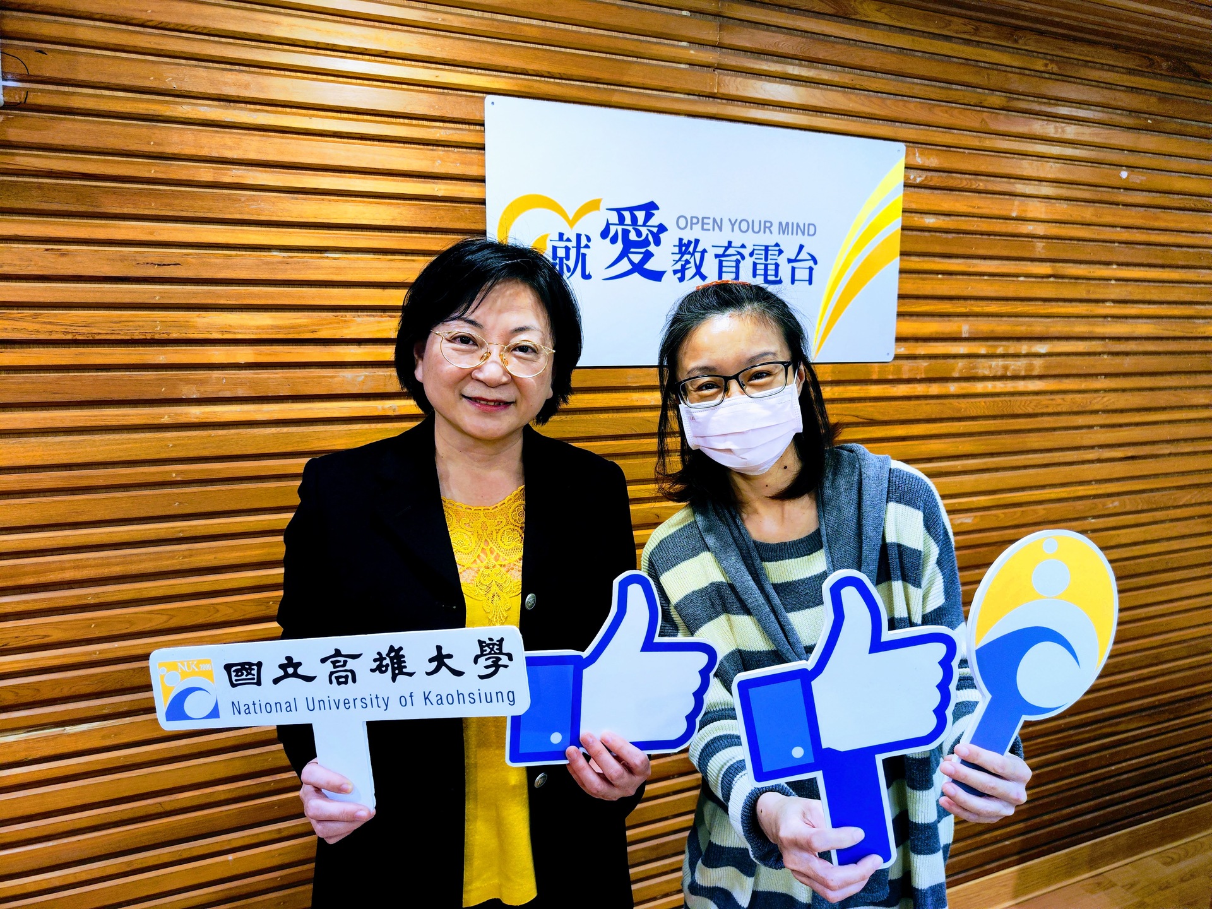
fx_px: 840
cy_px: 454
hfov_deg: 71.6
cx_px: 606
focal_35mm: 24
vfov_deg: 56.8
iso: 362
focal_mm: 5.59
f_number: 1.88
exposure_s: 1/60
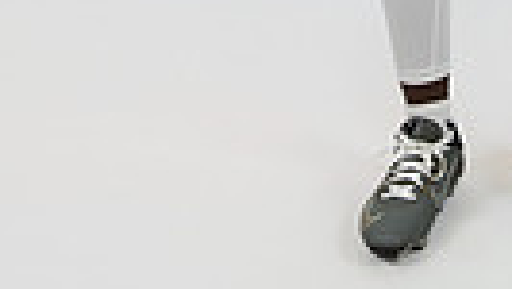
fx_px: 1474
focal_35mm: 108
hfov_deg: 19.2
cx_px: 500
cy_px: -439
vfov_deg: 9.7
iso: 400
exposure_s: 1/125
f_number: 4
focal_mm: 30.7
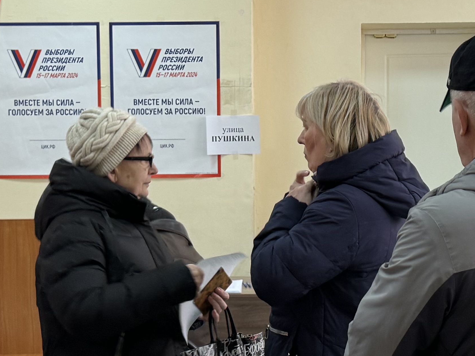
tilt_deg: -2.5
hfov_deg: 23.8
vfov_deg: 18.0
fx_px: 1125
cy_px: 154
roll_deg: +0.0
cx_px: 251
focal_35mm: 82
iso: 125
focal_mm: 6.86
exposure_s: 1/50
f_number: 1.78
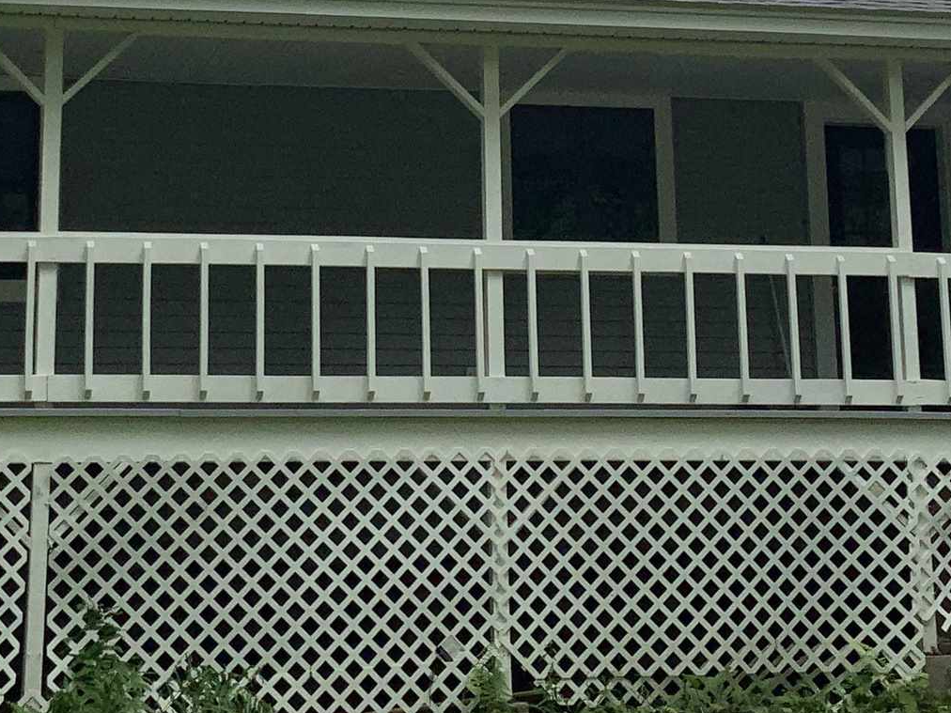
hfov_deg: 22.2
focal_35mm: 88
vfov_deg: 16.6
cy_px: 71
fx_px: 2418
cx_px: 394
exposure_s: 1/1076
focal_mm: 3
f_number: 1.8
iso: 16
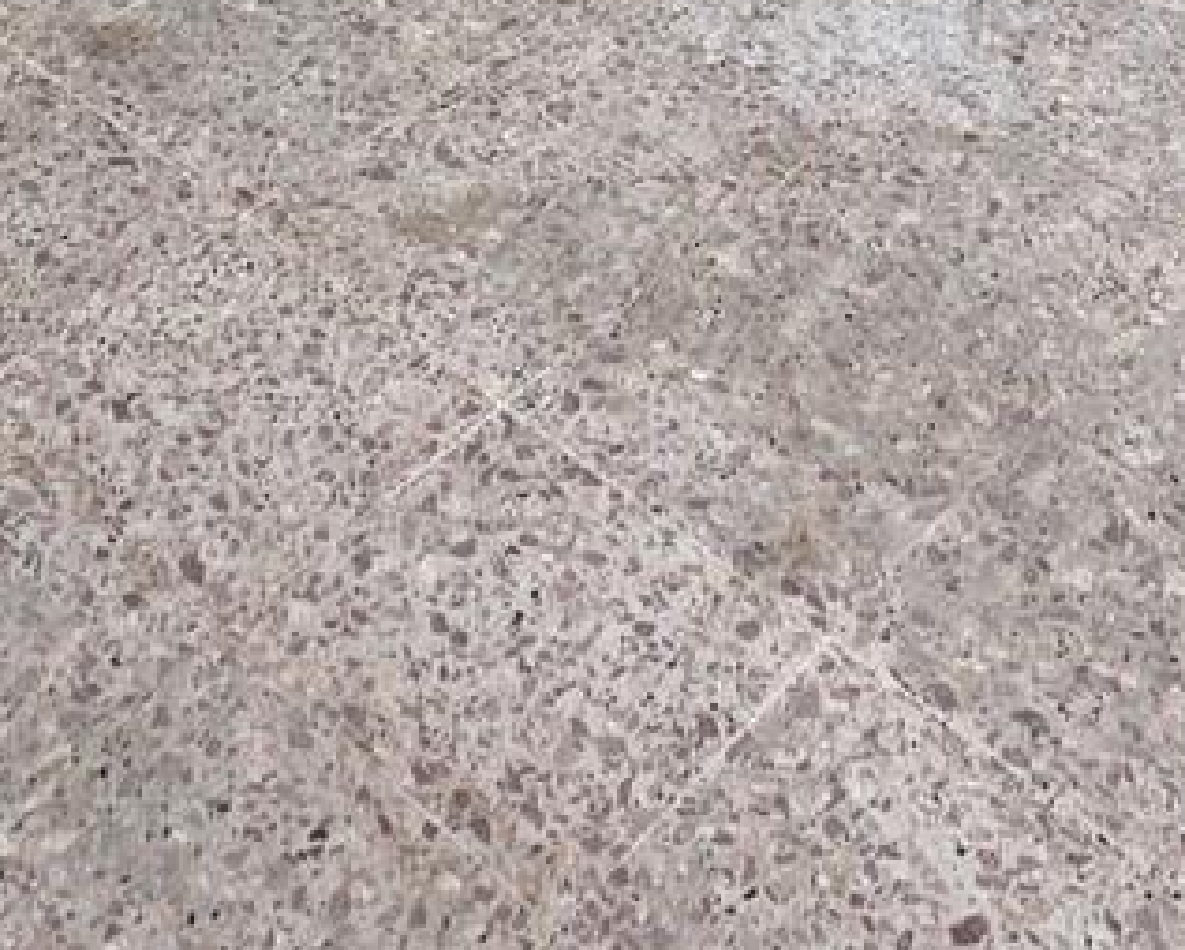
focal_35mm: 64
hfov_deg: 29.2
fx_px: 2246
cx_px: 336
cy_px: -1044
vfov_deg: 16.7
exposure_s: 1/120
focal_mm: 2.2
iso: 32
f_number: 1.9
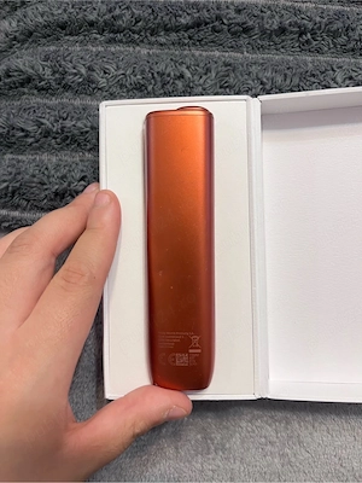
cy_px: 242
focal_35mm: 26
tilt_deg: -76.7
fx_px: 363
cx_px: 181
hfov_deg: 53.1
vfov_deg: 67.3
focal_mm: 5.1
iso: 100
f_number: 1.6
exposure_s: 1/50
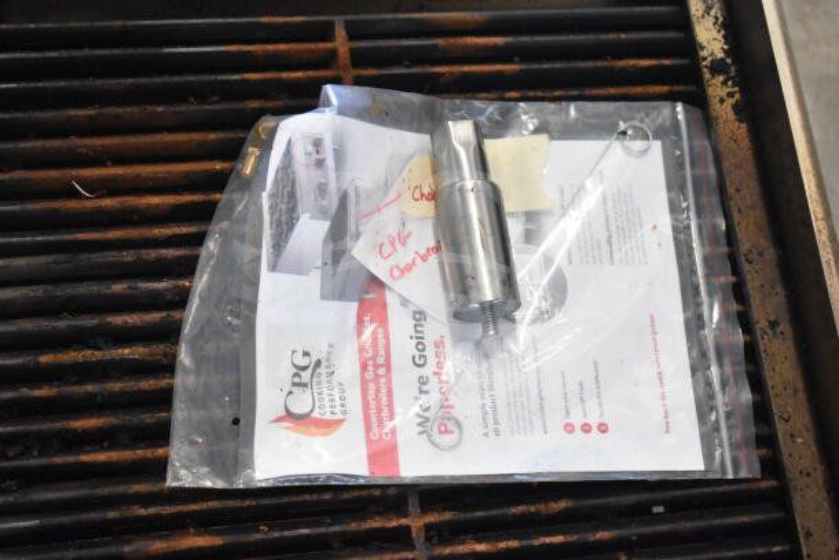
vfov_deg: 18.9
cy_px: 280
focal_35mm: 72
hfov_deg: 28.1
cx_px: 420
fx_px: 1678
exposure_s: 1/80
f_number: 5.3
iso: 4000
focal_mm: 48
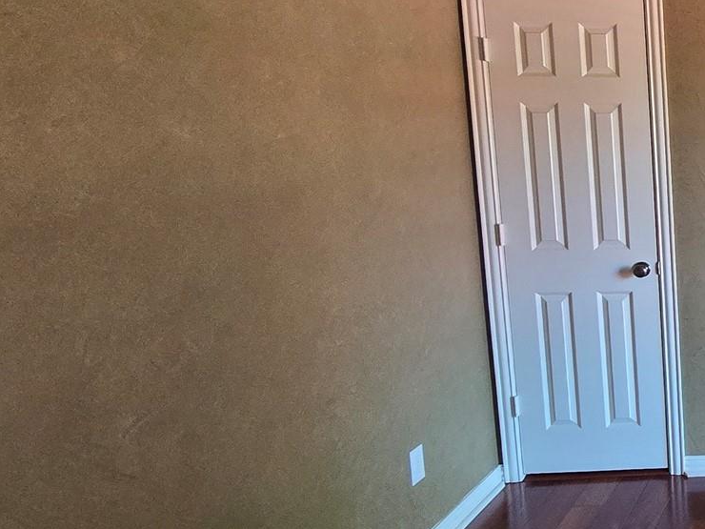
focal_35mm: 36
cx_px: 928
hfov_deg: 34.8
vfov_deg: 39.6
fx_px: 733
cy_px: 242
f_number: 2.2
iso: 250
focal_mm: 2.2
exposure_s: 1/60
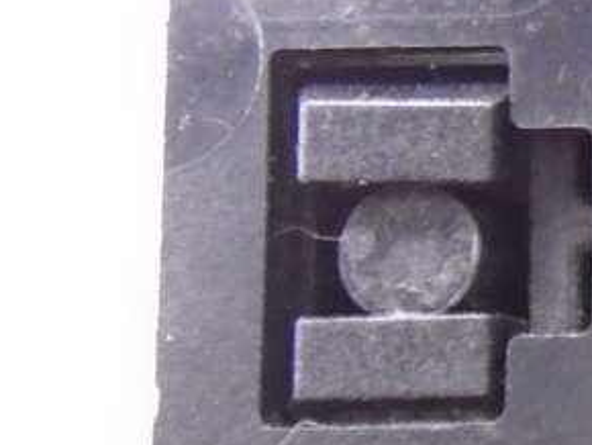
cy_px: 196
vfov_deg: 15.1
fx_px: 1677
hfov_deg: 17.5
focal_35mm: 98
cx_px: 943
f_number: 3.2
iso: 500
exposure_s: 1/4
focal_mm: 4.6
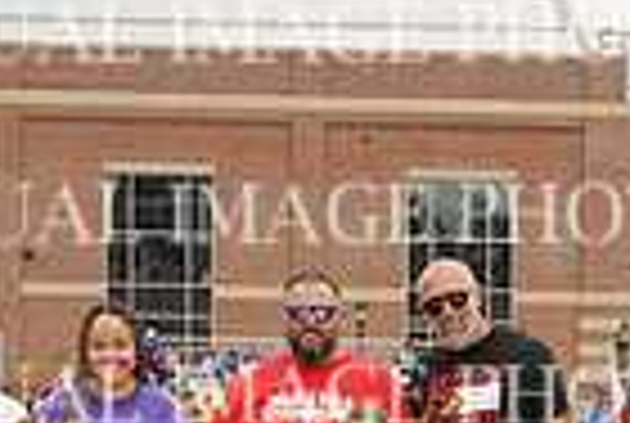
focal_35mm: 157
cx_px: 432
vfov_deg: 8.3
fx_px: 2753
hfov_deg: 13.0
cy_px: 848
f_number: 11
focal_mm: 38
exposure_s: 1/160
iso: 200
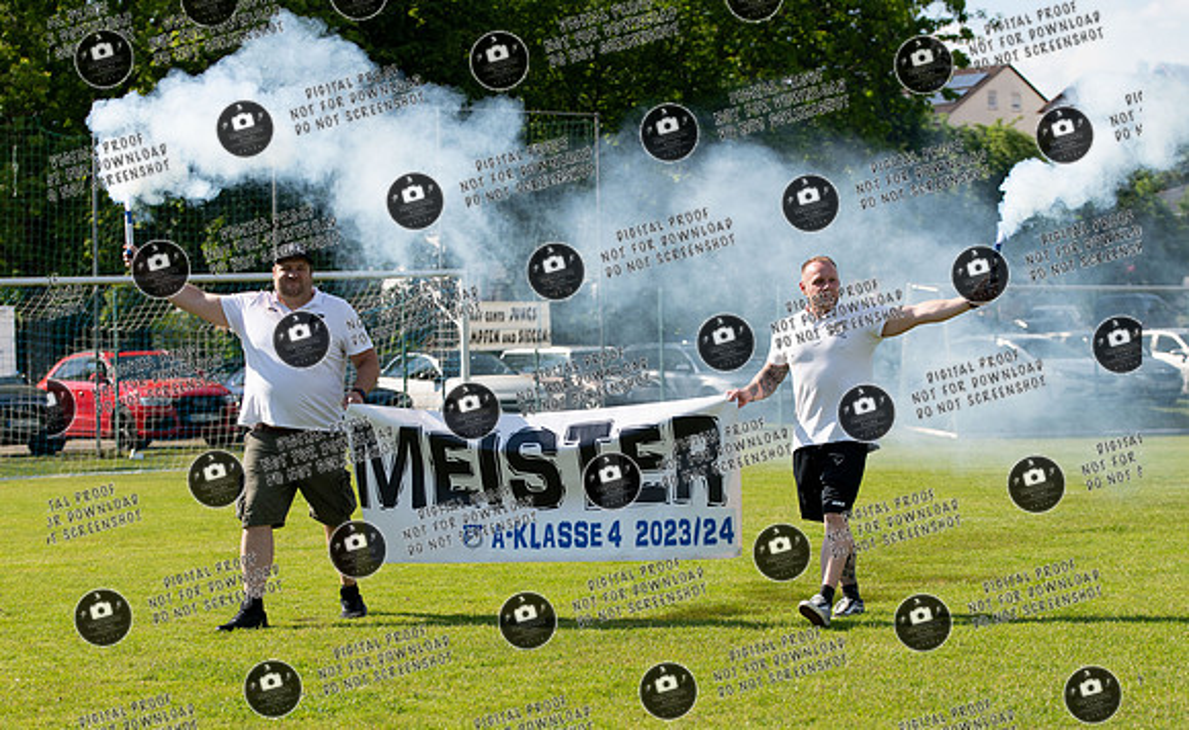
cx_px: 603
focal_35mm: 98
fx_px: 3150
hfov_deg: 21.4
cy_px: 429
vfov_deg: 13.2
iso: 140
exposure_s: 1/1600
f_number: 3.5
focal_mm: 70
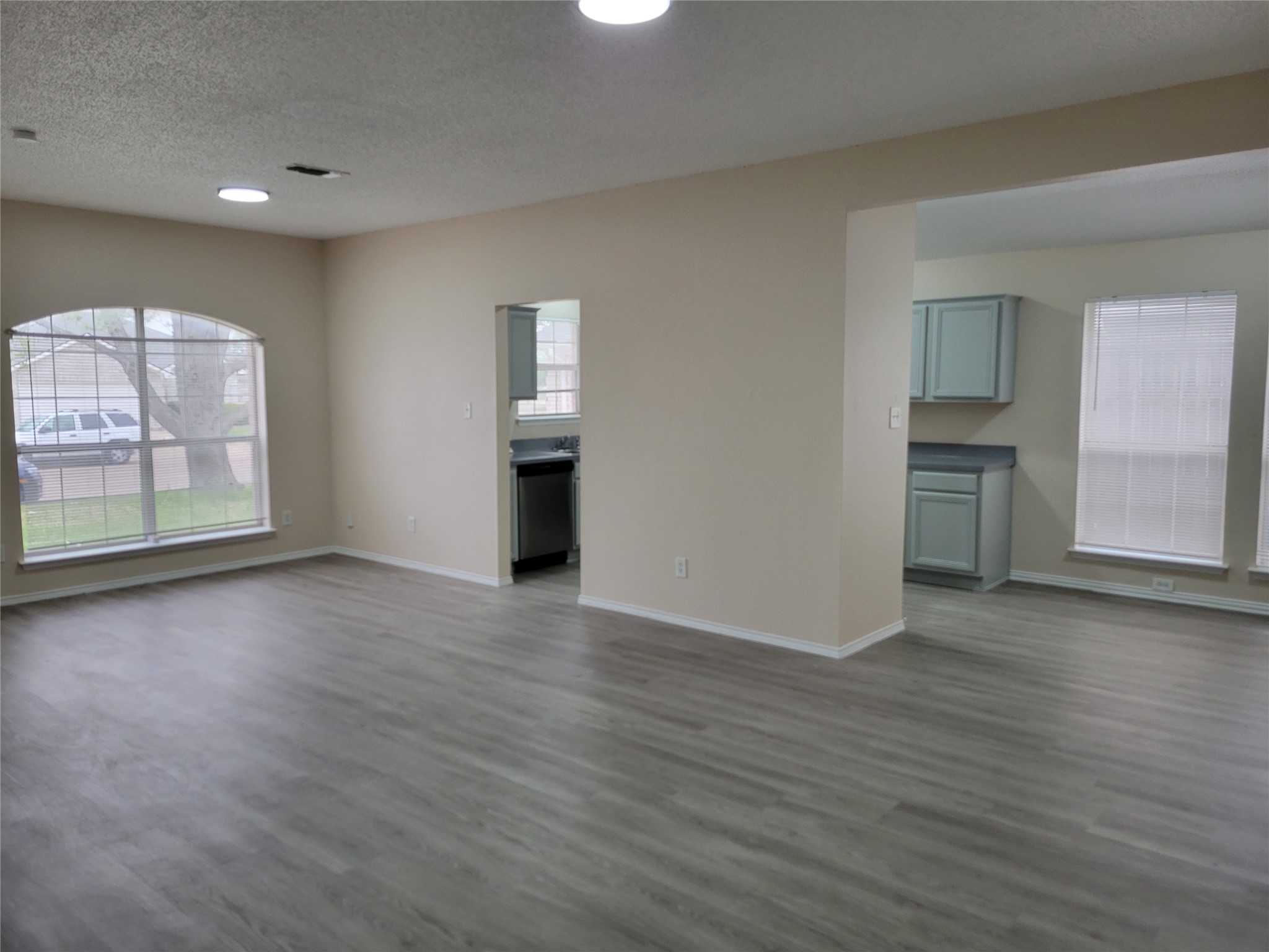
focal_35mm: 26
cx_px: 634
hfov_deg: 67.3
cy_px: 476
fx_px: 953
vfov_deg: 53.1
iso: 125
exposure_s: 1/120
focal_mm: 5.4
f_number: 1.8
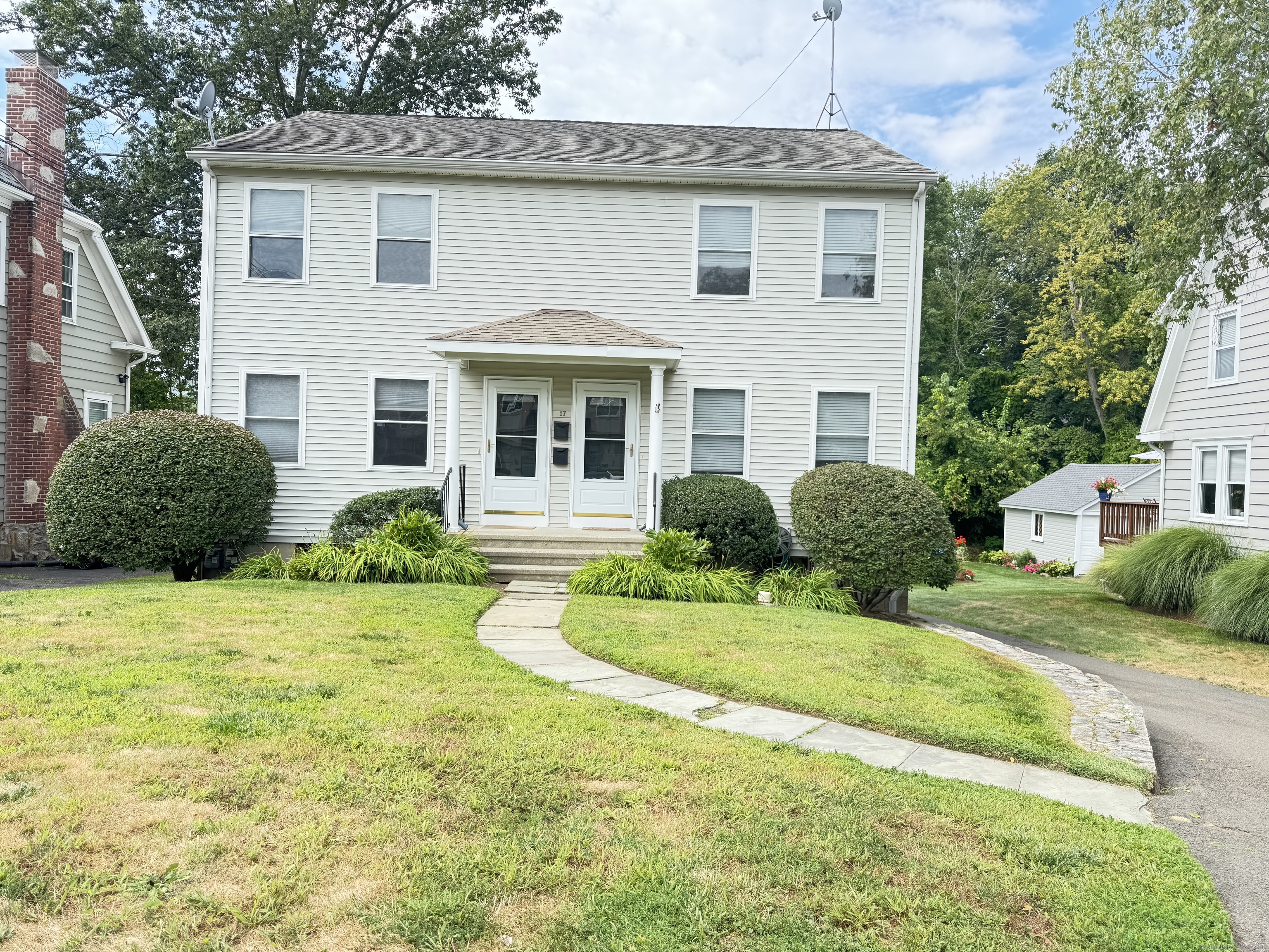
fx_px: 880
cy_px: 476
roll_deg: -2.0
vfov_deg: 56.8
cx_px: 634
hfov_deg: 71.6
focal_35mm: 24
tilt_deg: -0.6
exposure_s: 1/756
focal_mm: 6.76
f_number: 1.78
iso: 80
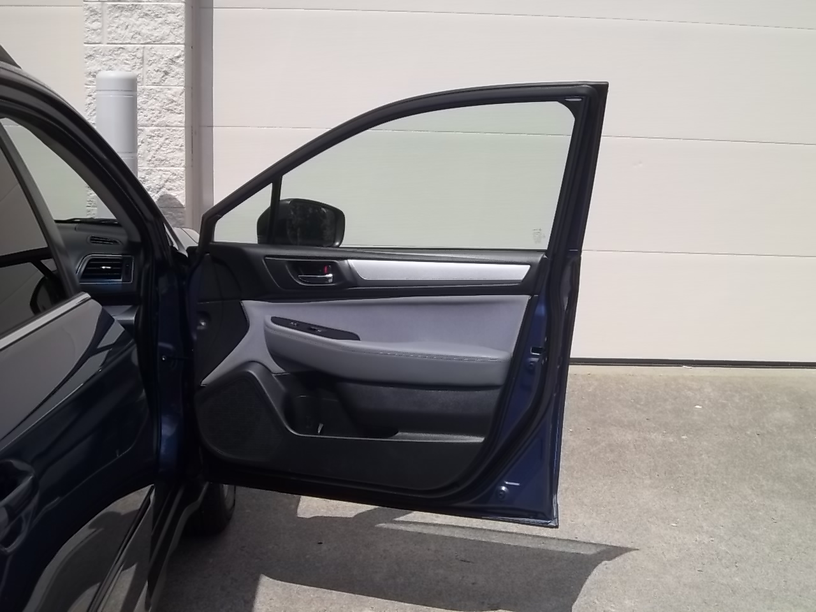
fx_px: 1108
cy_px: 306
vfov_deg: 30.9
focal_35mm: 47
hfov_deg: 40.4
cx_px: 408
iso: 64
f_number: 10.28
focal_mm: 8.3
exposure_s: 1/160
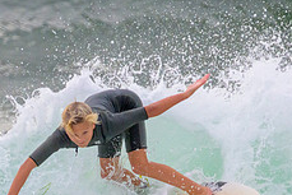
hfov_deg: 1.0
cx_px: 125
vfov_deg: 0.7
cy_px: 231
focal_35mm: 2030
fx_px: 16475
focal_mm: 800
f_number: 11
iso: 2000
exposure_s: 1/2000
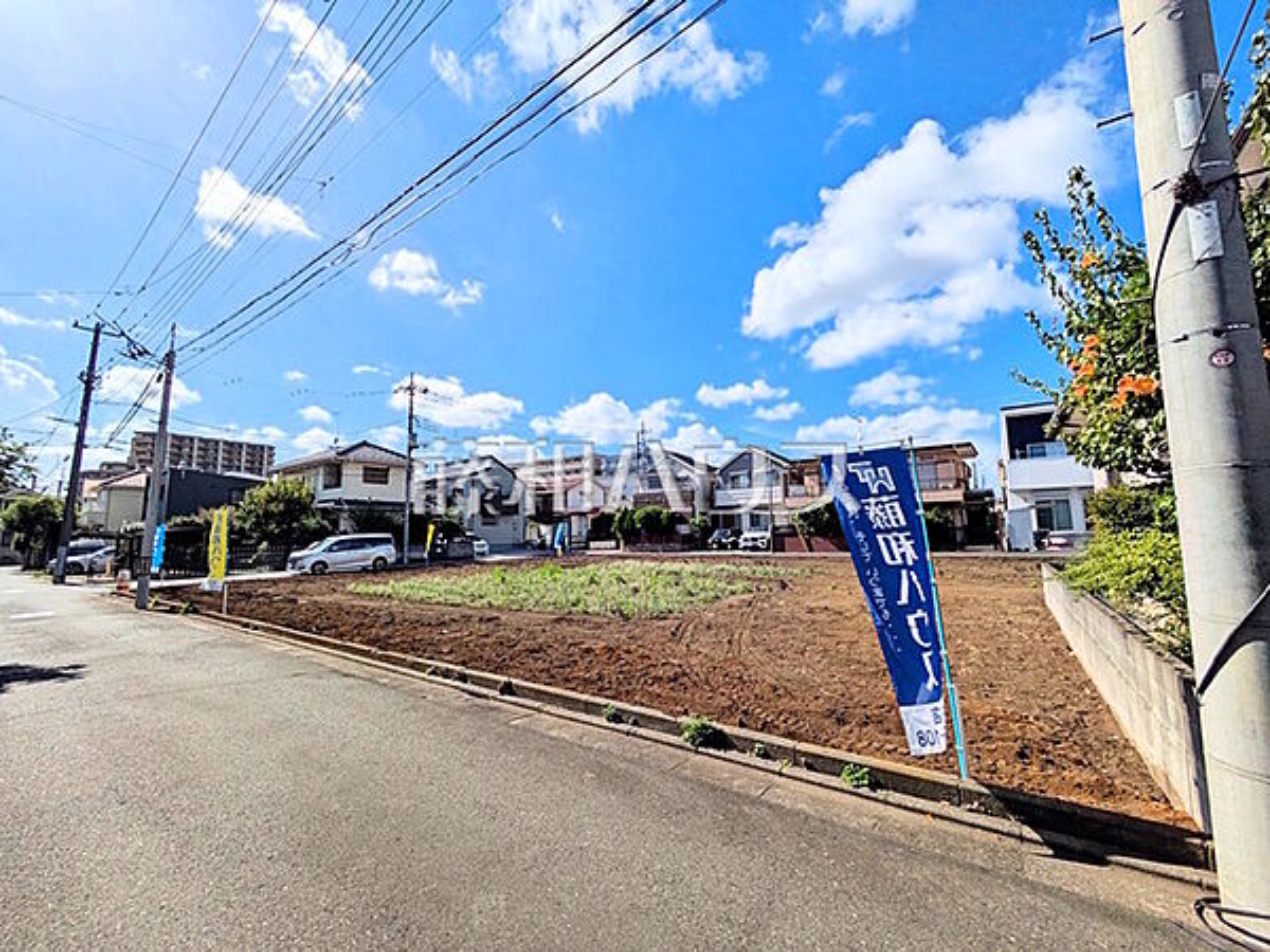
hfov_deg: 102.1
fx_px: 514
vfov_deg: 85.7
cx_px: 635
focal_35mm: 14
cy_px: 476
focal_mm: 1.83
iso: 47
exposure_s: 1/3322
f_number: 2.2
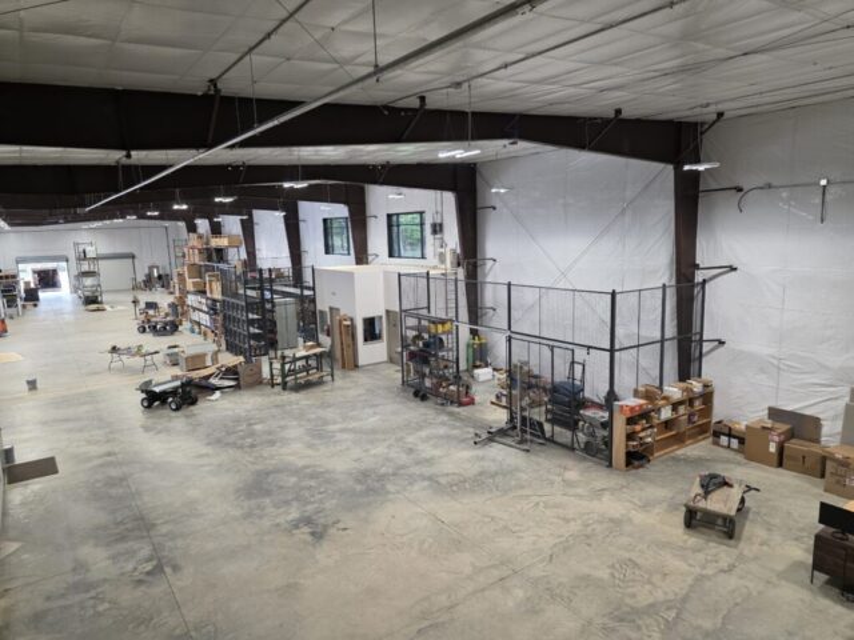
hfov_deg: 73.9
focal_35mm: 23
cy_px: 320
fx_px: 567
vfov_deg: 58.9
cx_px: 427
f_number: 1.7
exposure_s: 1/120
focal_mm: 6.3
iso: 160
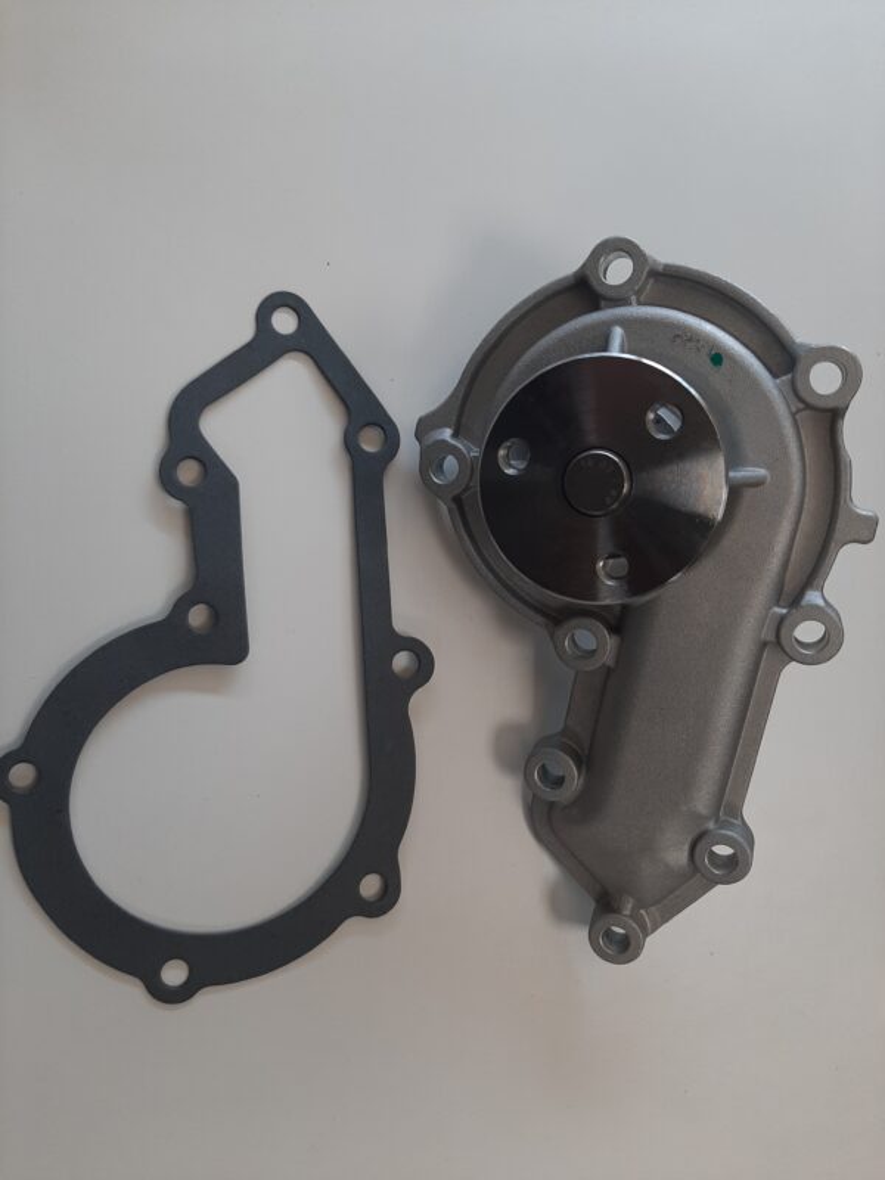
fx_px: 886
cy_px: 590
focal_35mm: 26
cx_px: 442
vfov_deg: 67.3
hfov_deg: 53.1
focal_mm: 3.93
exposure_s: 1/100
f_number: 1.7
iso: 50
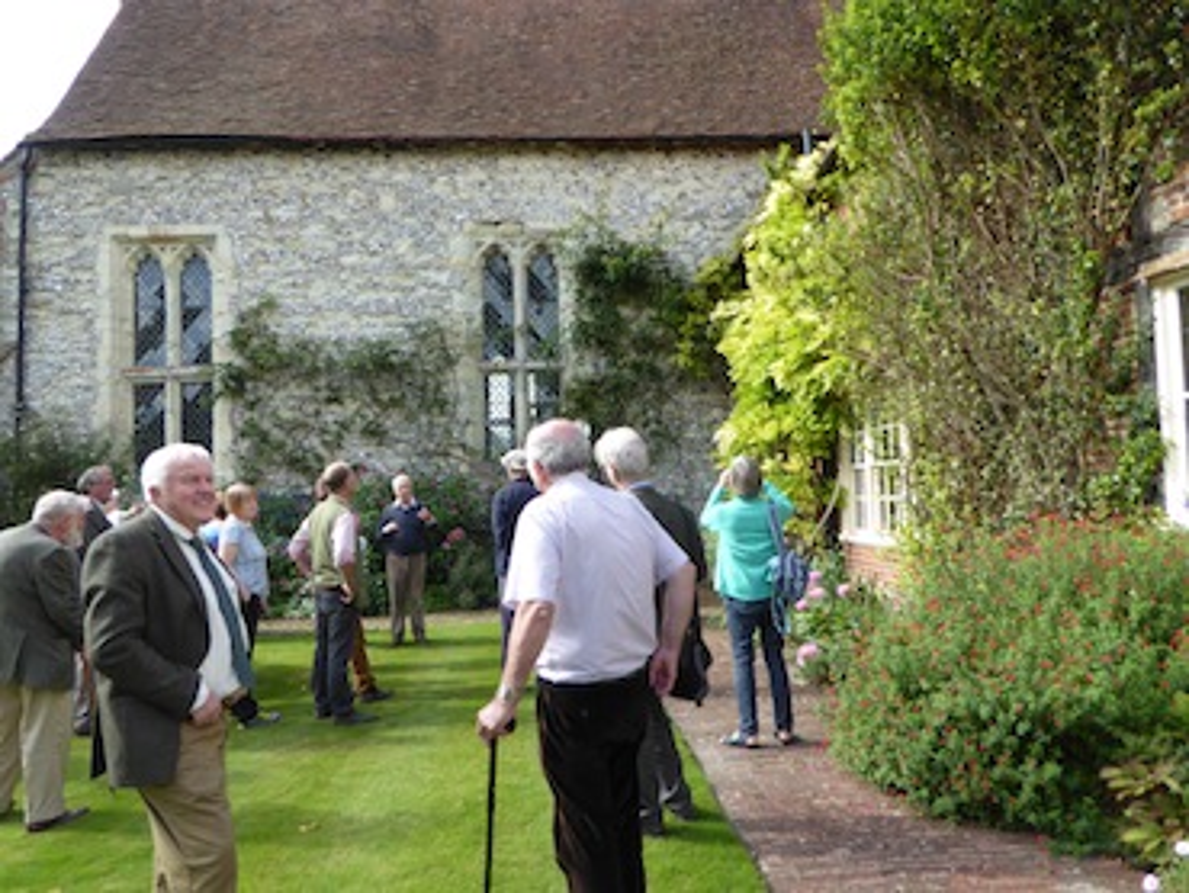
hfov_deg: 69.4
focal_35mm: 25
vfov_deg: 54.9
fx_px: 859
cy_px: 446
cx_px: 594
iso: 100
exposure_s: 1/250
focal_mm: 4.3
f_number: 3.3
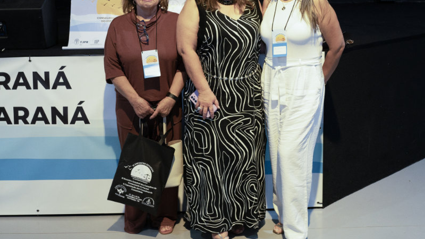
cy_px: 70
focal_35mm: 55
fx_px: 620
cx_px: 205
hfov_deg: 37.8
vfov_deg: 21.7
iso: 2500
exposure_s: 1/100
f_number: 4
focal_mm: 35
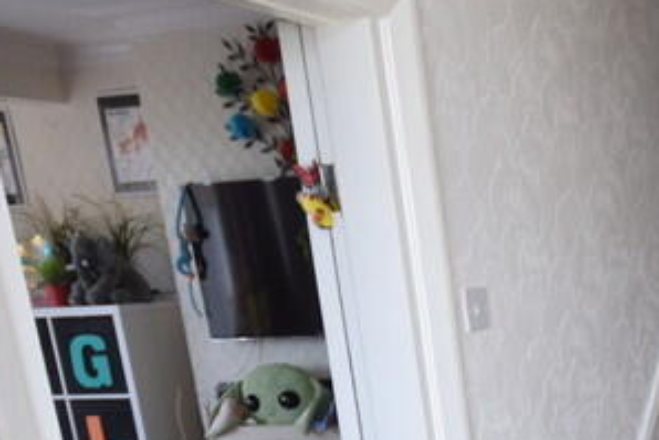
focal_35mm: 57
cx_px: 716
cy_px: 534
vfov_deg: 22.0
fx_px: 1039
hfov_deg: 31.4
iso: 400
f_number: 5
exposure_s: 1/125
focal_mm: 11
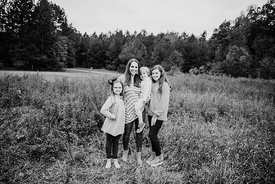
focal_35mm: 24
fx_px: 183
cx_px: 138
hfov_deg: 73.7
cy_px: 92
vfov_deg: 53.2
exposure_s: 1/800
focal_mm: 24
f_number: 2.2
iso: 125
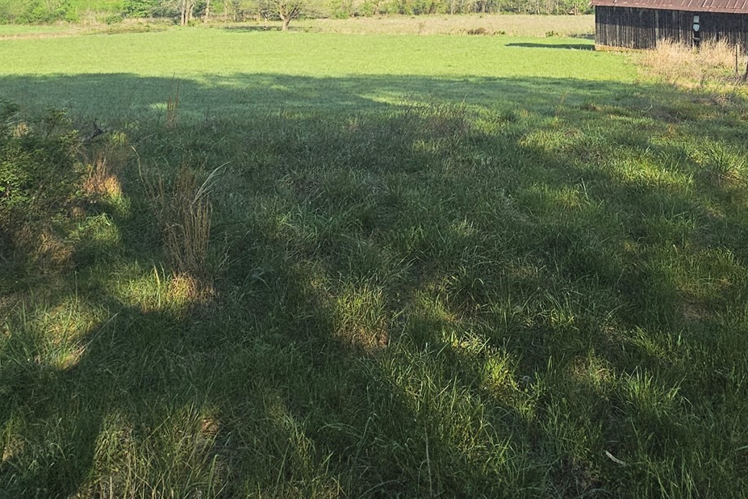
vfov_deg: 39.1
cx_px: 506
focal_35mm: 28
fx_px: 582
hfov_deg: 63.6
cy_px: -35
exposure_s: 1/1732
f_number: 2.2
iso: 50
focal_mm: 2.2
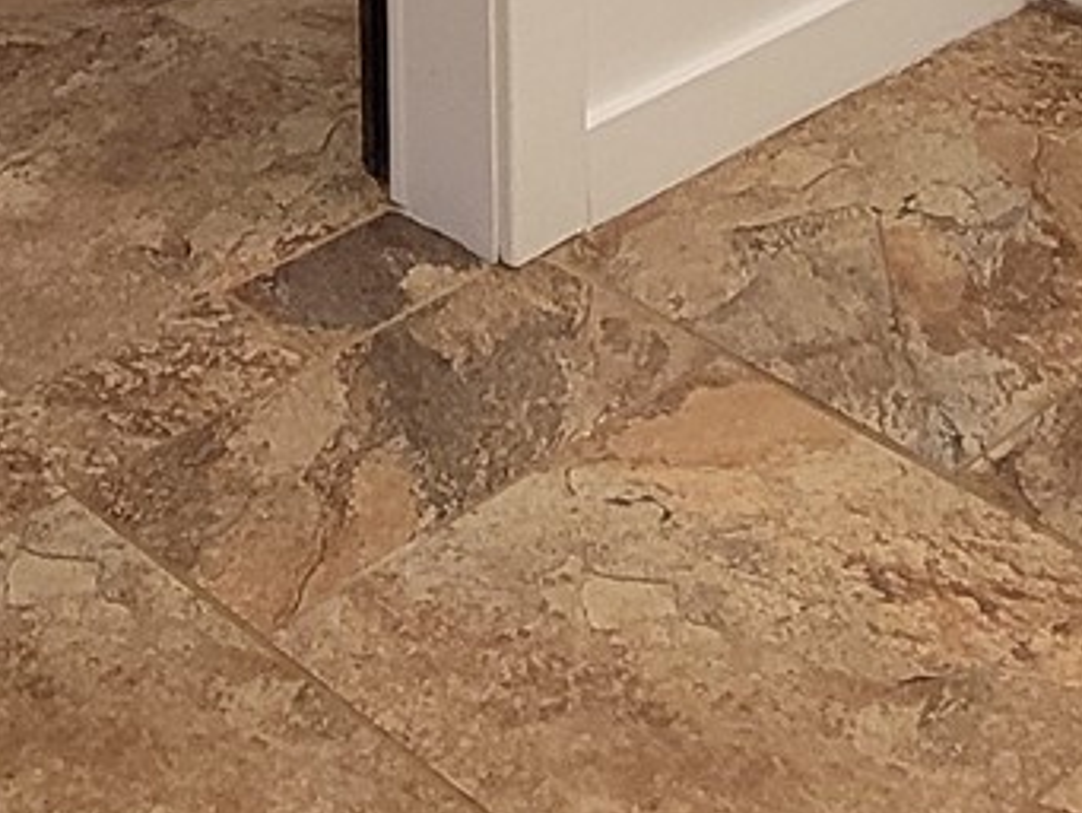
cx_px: 606
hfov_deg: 25.0
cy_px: -1029
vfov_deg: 14.2
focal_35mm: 78
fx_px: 2439
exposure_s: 1/60
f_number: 2.2
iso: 250
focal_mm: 2.2
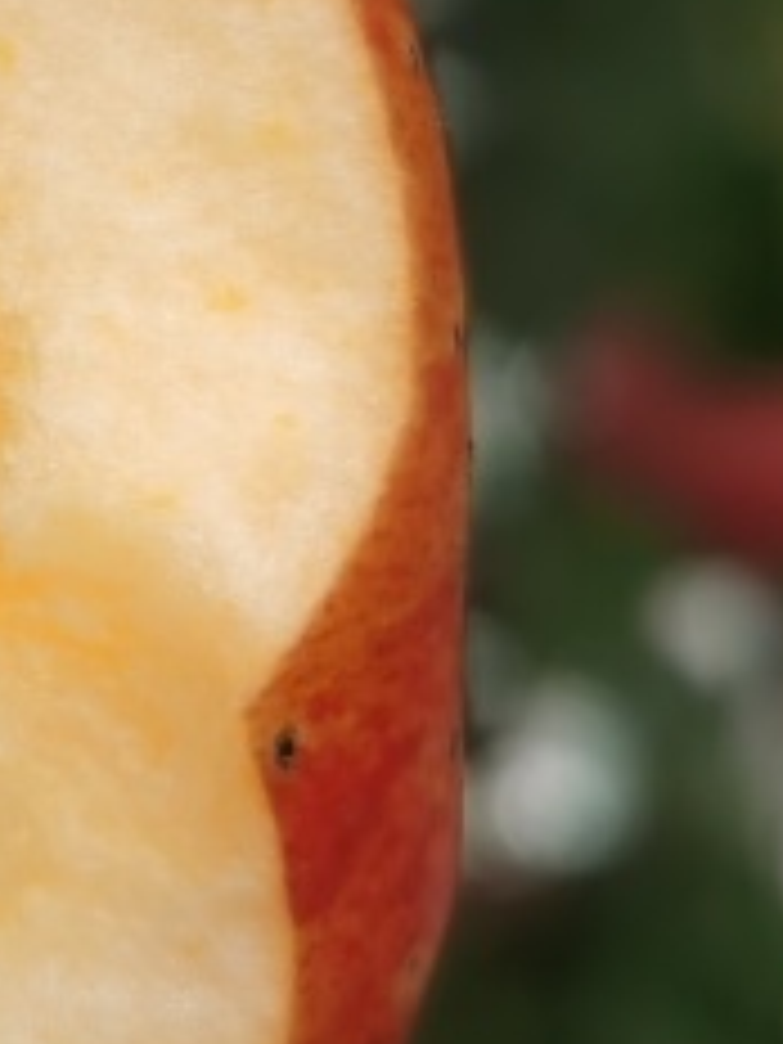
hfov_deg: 11.3
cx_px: -518
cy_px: 335
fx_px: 3740
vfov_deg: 15.9
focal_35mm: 124
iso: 50
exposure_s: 1/2041
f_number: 1.6
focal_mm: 5.56
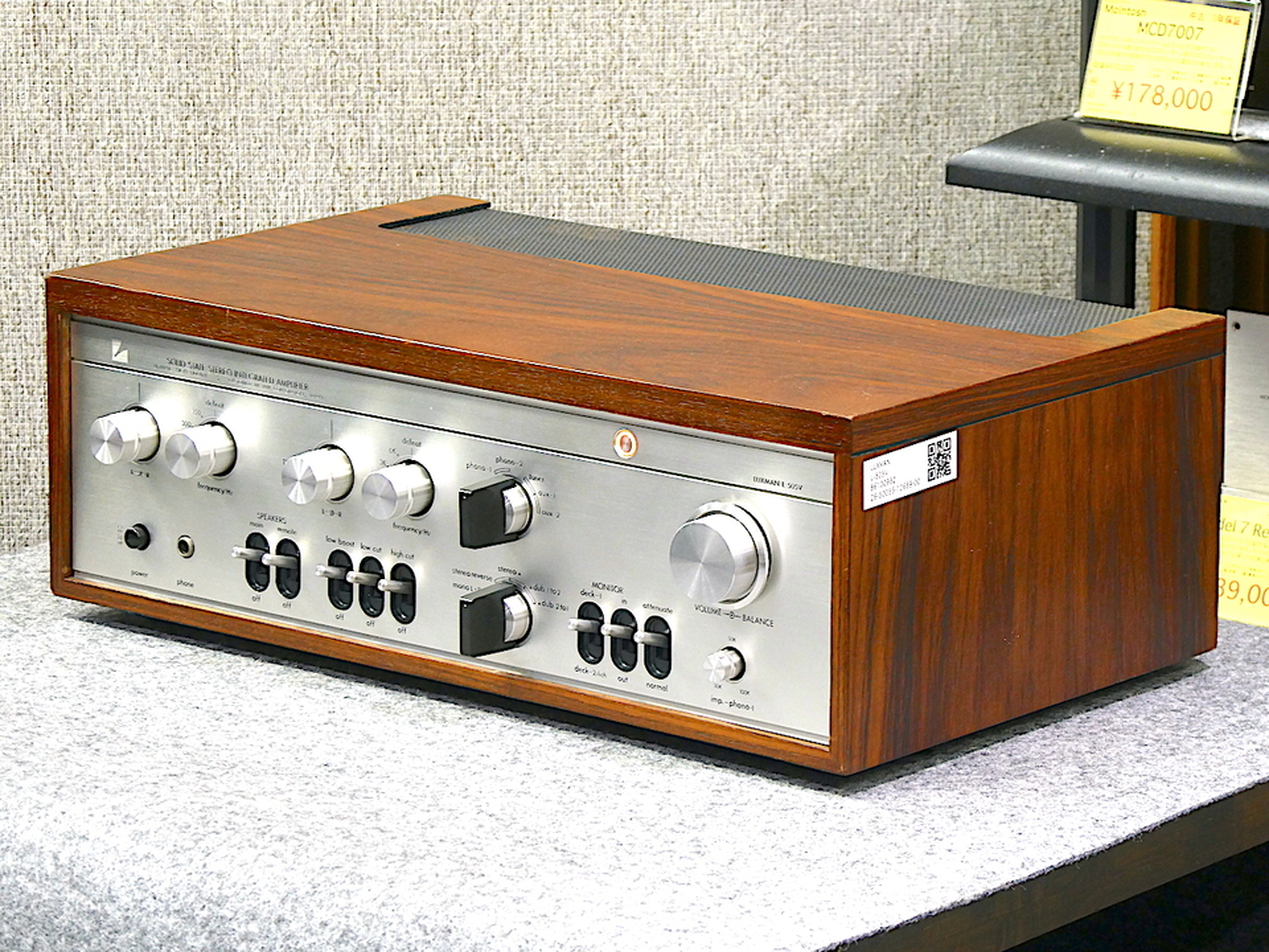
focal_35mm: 143
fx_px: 5242
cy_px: 476
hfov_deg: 13.8
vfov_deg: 10.4
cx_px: 634
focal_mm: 25.6
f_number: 5.4
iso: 200
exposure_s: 1/4
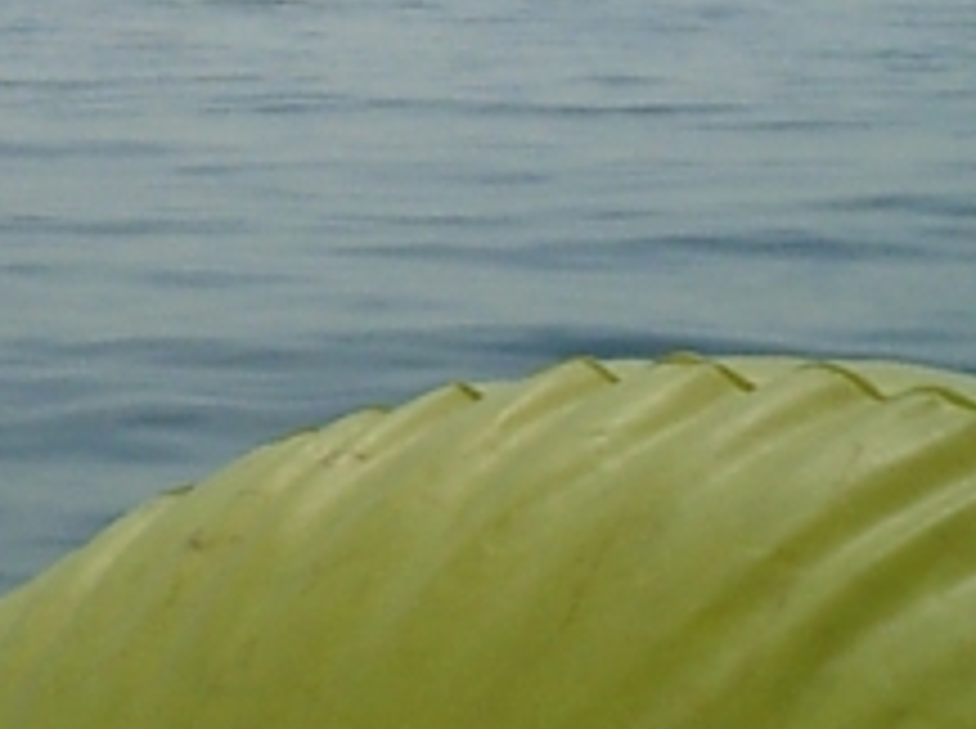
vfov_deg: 10.8
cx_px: 76
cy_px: -328
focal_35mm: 133
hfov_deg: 14.7
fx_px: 3744
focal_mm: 7.5
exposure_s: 1/6400
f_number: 3.2
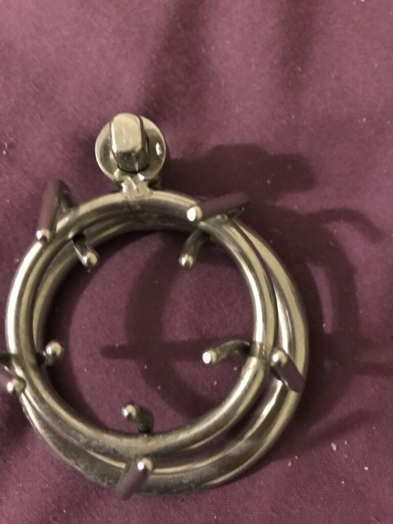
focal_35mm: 28
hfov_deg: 49.7
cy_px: 262
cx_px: 196
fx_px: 424
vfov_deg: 63.4
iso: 160
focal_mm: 3.99
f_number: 1.8
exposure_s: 1/4
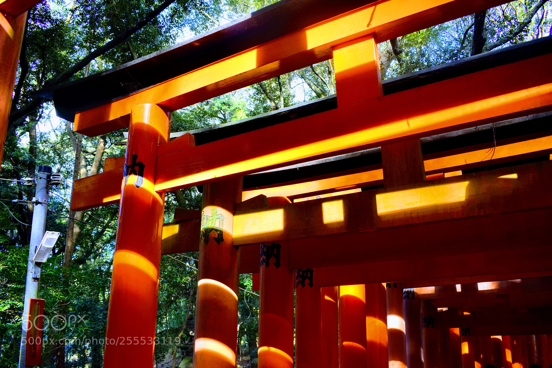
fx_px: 460
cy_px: 184
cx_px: 276
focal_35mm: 30
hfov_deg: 61.9
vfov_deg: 43.6
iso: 400
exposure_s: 1/125
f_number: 5.6
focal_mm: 20
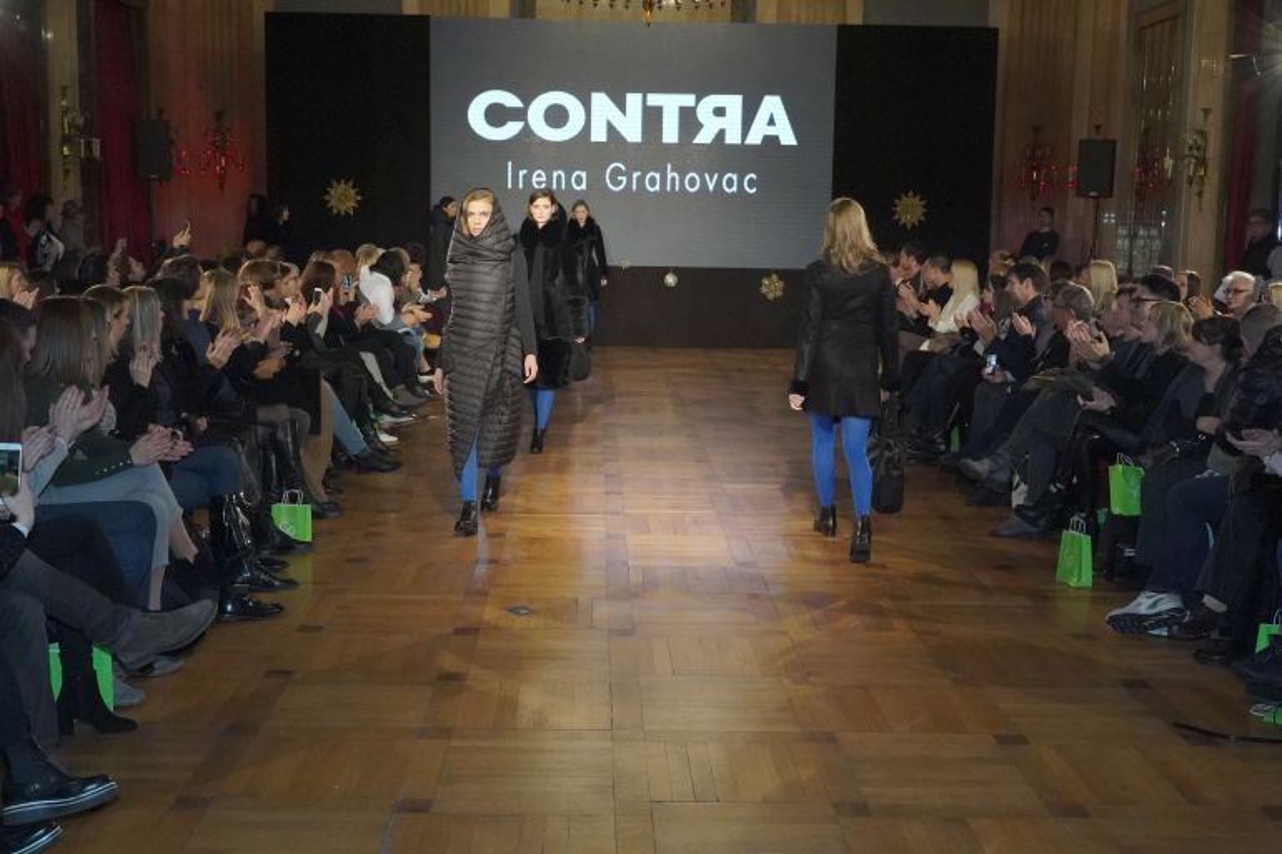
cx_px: 641
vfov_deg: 31.9
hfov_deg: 46.4
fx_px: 1495
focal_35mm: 42
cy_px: 427
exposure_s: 1/400
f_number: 8
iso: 12800
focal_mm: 28
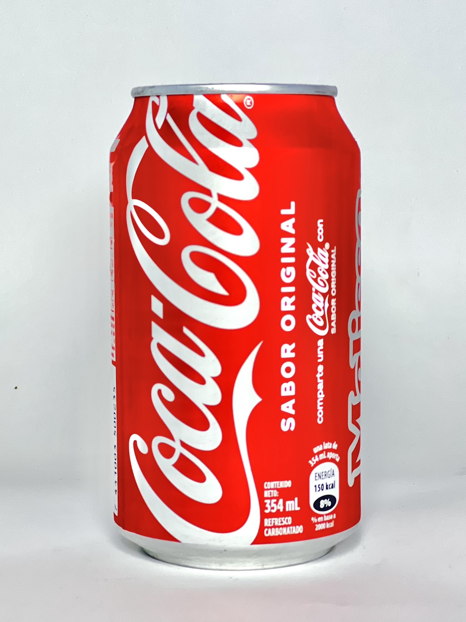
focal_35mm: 77
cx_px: 233
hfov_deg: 19.1
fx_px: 1382
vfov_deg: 25.3
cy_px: 311
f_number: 2.8
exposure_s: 1/60
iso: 160
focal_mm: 9
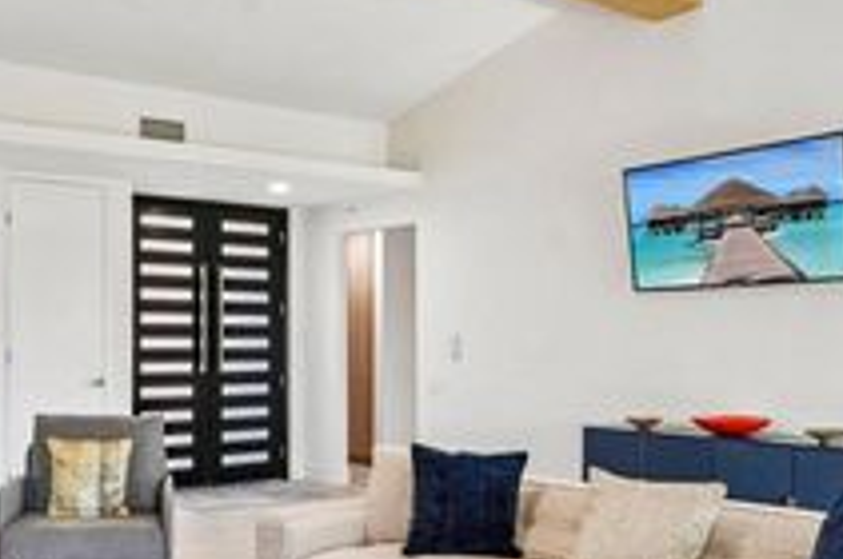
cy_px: 357
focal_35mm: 38
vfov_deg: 34.7
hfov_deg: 49.5
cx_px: 256
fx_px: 888
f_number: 8
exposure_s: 1/25
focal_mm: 16
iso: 400
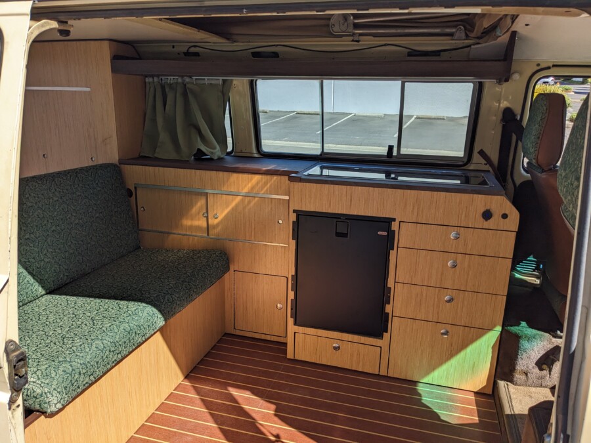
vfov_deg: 51.4
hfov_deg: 65.3
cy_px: 222
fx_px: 461
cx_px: 296
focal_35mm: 27
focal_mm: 4.38
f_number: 1.73
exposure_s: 1/2132
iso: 44
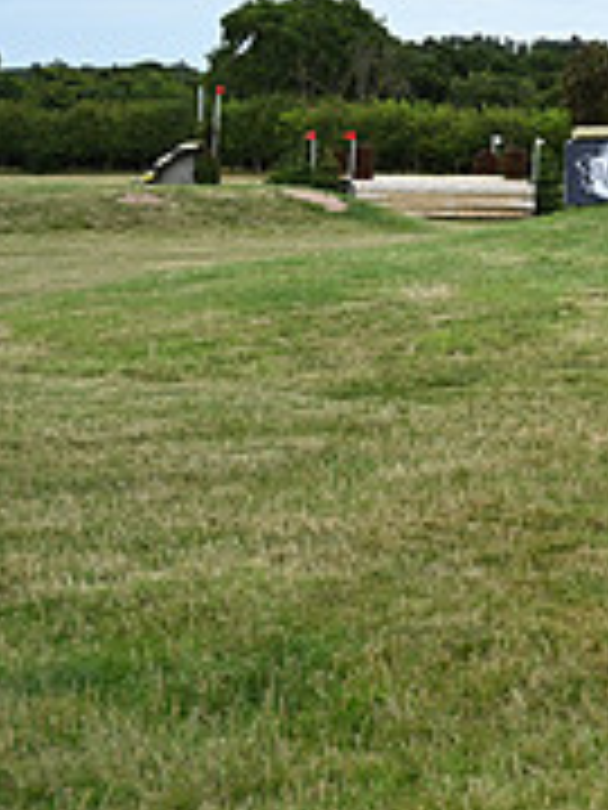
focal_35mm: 96
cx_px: 1284
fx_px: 2248
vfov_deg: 19.7
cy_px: -34
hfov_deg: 13.0
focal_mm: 31
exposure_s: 1/800
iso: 720
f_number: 5
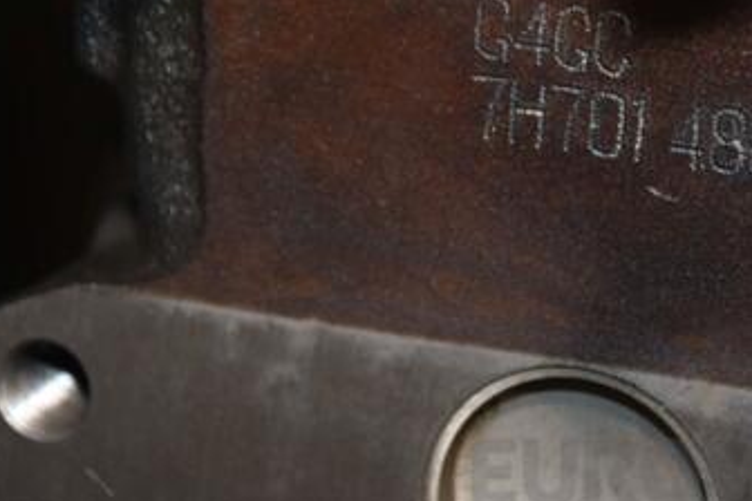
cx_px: 430
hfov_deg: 11.6
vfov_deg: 7.8
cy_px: 174
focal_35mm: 177
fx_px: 3697
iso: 800
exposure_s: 1/60
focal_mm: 66
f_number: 5.3
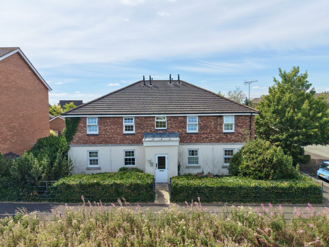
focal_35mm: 24
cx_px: 164
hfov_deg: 71.6
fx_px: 228
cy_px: 124
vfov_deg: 56.8
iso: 400
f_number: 1.8
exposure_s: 1/8000
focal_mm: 8.67
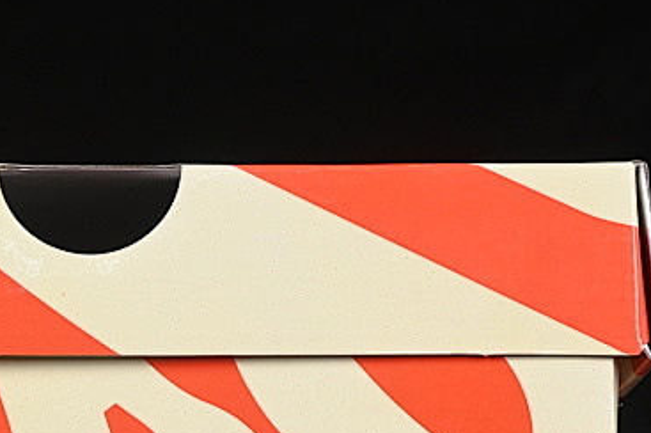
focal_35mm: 221
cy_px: 344
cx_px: 75
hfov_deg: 9.3
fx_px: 3993
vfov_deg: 6.2
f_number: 8
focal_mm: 50
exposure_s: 1/80
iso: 160
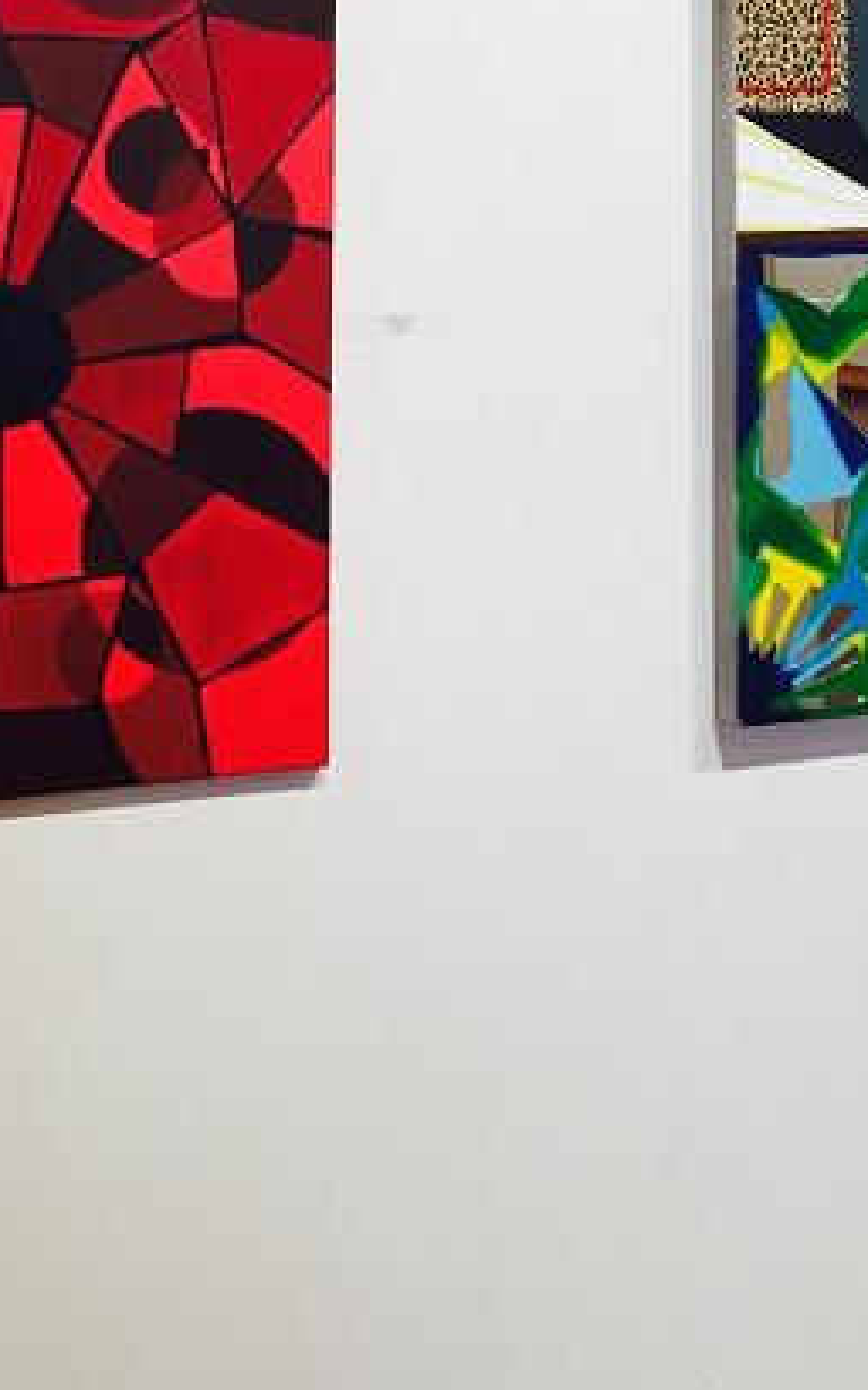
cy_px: 95
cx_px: 410
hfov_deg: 21.6
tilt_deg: +2.1
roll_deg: -0.4
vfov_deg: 32.1
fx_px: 2273
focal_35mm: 60
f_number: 2.2
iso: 32
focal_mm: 4.15
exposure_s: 1/30
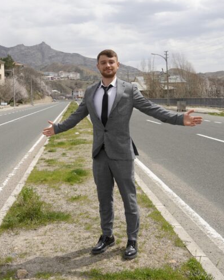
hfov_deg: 31.9
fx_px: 389
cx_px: 80
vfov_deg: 39.2
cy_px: 101
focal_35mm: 47
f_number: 5
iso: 100
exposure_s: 1/1000
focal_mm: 24
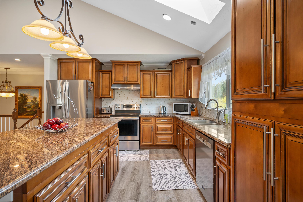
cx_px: 152
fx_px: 151
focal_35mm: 18
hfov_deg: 90.0
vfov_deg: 67.4
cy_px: 101
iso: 100
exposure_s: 1
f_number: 8
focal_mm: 18
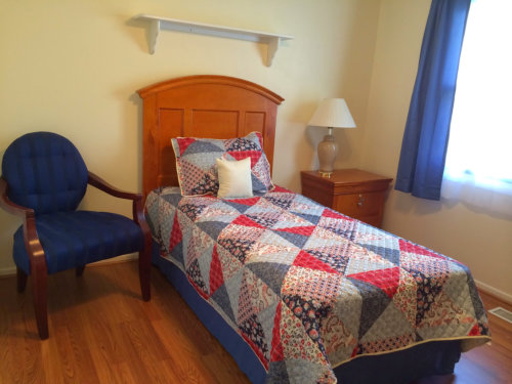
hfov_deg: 60.0
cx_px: 256
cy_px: 192
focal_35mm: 30
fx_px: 444
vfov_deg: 46.8
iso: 125
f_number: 2.2
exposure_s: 1/30
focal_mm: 4.12
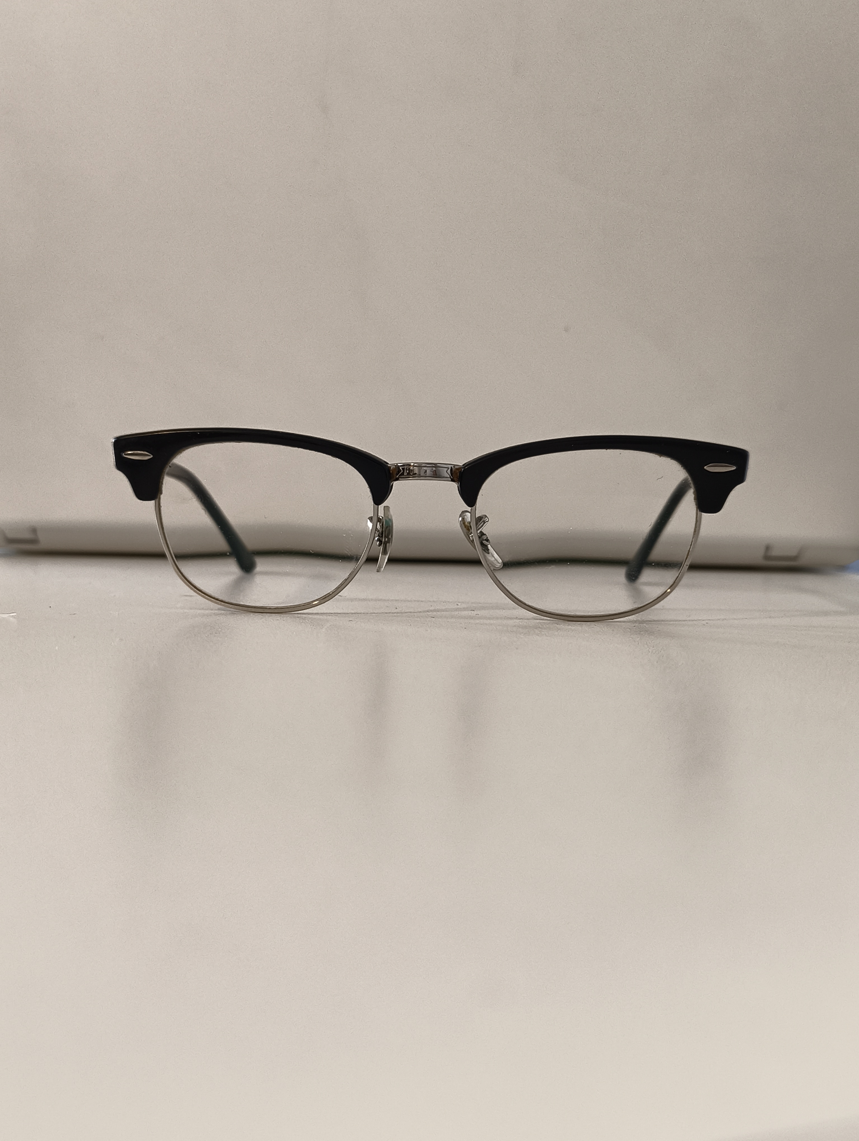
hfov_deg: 40.8
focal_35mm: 35
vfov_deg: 52.6
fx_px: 1155
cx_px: 430
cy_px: 570
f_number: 1.87
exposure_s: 1/100
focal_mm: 5.56
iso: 647
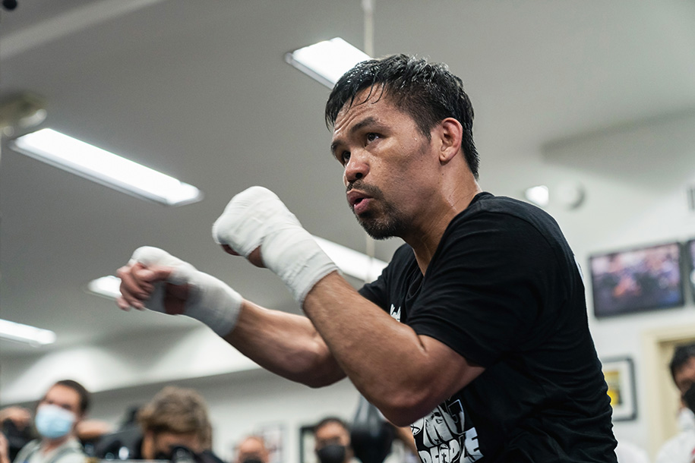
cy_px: 232
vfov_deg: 21.9
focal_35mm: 62
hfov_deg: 32.4
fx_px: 1197
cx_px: 348
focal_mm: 62
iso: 3200
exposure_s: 1/320
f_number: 2.8
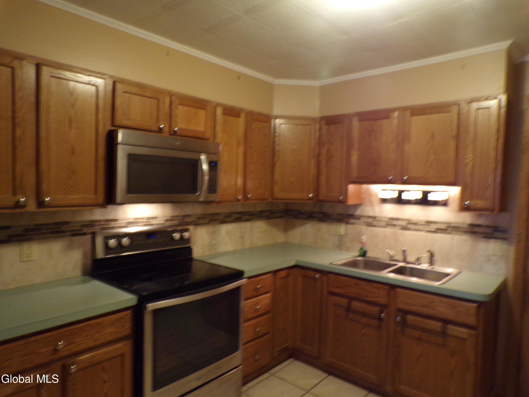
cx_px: 264
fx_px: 367
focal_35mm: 24
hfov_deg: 71.6
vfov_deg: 56.8
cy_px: 198
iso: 319
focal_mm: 4.3
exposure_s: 1/17
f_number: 3
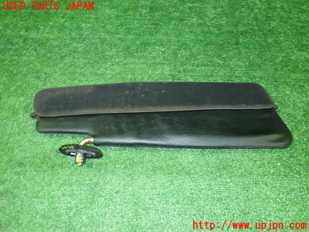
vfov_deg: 46.8
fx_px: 268
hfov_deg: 60.0
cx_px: 154
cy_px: 116
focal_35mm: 30
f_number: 6.3
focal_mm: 5.4
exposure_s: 1/3
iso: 800
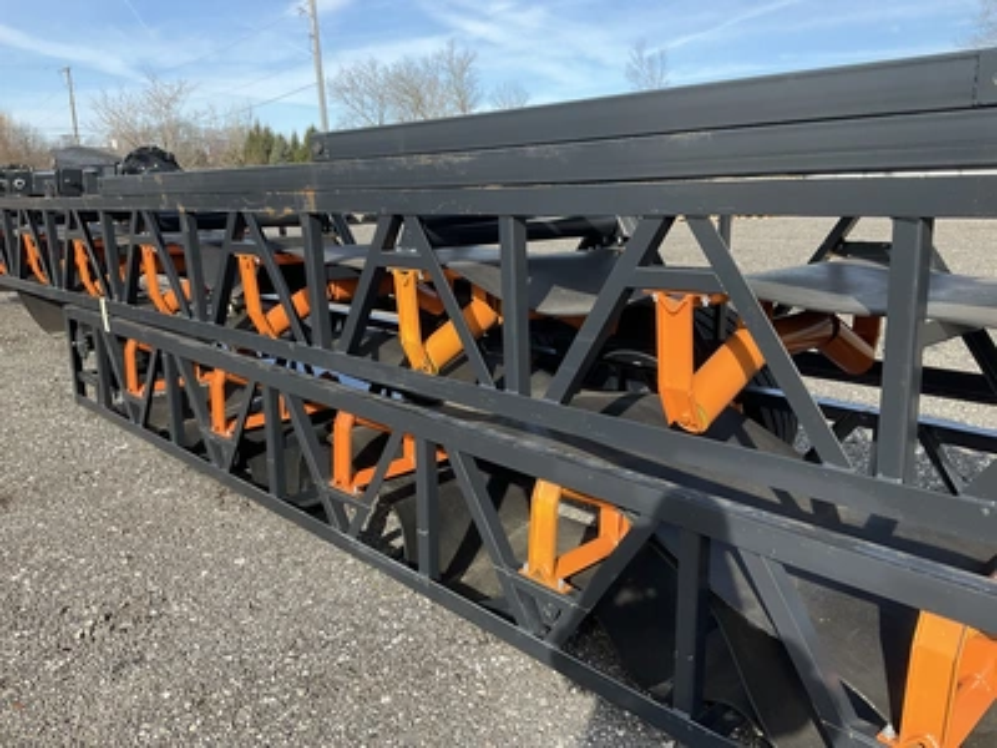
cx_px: 498
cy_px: 374
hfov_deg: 61.7
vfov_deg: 48.2
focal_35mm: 29
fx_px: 835
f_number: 1.8
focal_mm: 3
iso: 25
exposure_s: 1/627
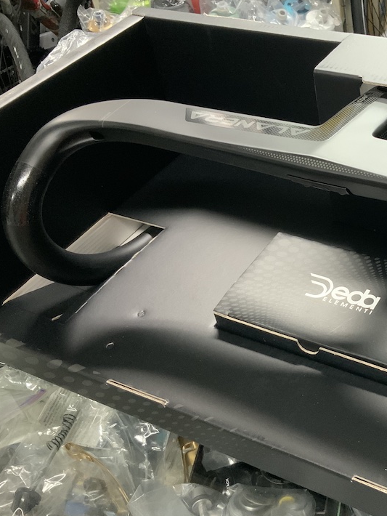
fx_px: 730
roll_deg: +6.6
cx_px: 369
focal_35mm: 49
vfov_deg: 38.9
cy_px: 251
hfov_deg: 28.2
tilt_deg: -41.2
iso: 250
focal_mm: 3
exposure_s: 1/50
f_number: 1.8
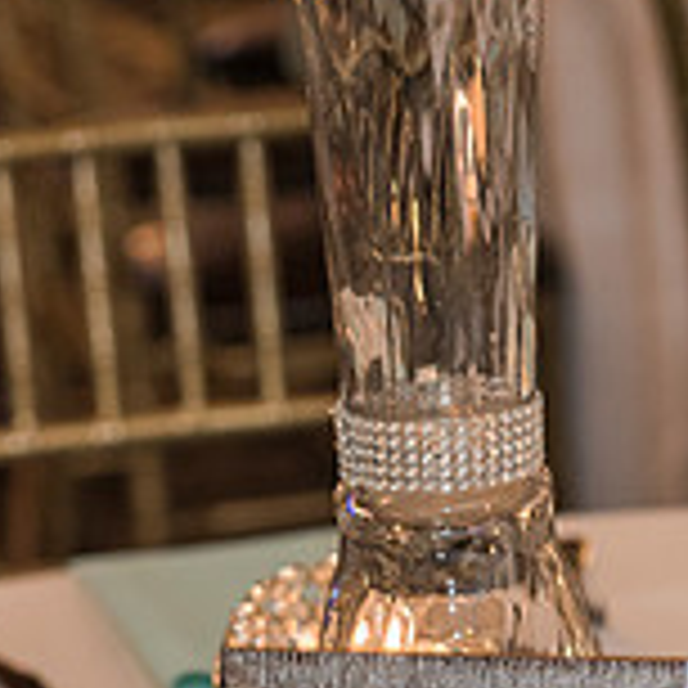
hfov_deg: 7.7
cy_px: 839
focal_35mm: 226
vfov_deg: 7.7
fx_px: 5082
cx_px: 342
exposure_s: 1/100
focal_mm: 70
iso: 2000
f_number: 3.5
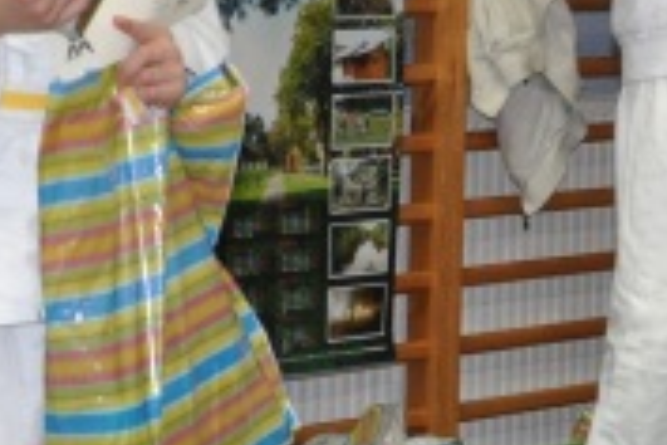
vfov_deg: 10.7
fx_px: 2371
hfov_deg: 15.5
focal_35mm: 128
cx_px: 780
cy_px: 192
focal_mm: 24
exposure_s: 1/60
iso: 800
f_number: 3.8
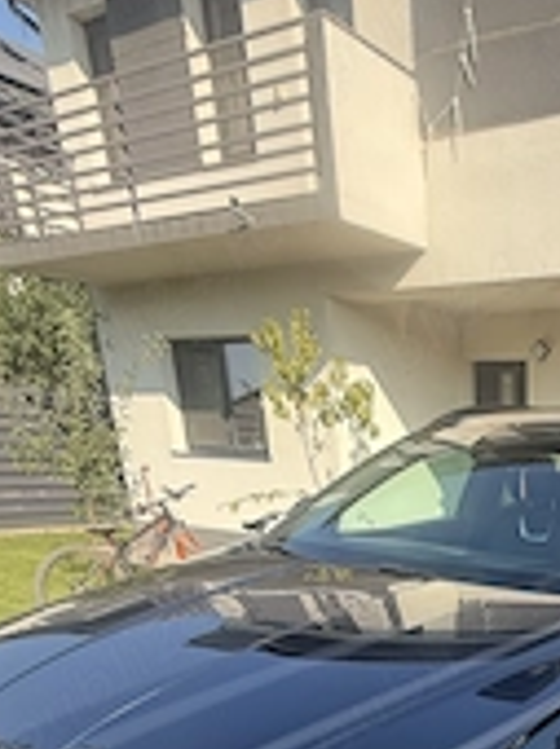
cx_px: 609
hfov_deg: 36.6
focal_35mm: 33
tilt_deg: -20.8
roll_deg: -3.9
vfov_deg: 47.3
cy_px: 727
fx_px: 714
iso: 64
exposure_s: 1/451
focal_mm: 2.22
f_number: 2.2
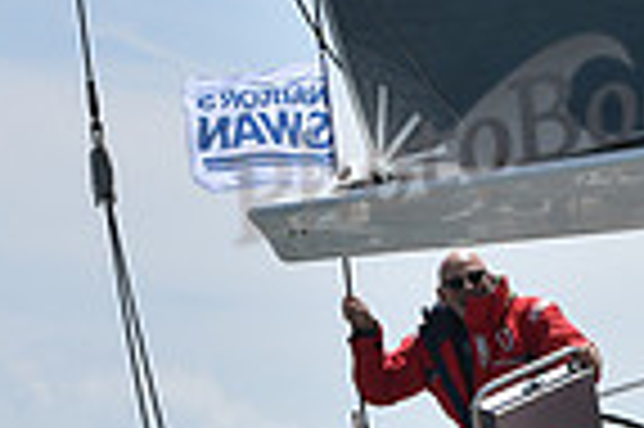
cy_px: 714
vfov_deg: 3.5
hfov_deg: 5.3
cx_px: 1099
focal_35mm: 386
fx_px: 6897
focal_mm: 95
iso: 250
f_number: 7.1
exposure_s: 1/1250
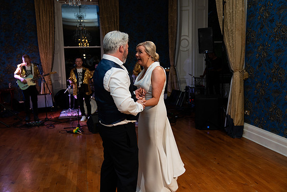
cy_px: 96
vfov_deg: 42.3
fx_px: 247
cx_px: 144
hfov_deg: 60.3
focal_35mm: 31
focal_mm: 31
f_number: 2.8
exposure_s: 1/160
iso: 1250
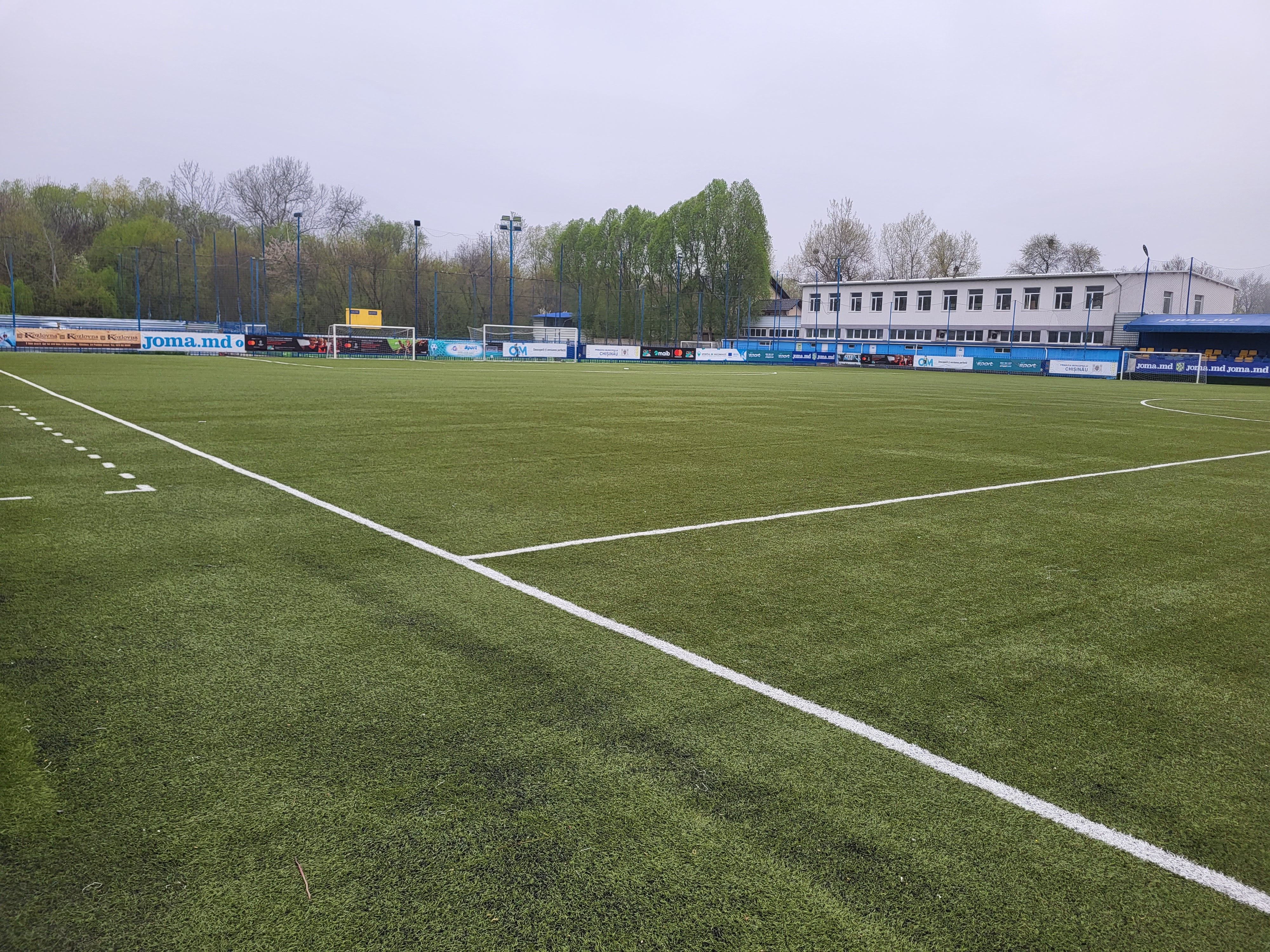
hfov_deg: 67.3
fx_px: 954
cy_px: 476
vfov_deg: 53.1
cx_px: 635
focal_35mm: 26
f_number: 1.8
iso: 40
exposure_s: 1/248
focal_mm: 5.4
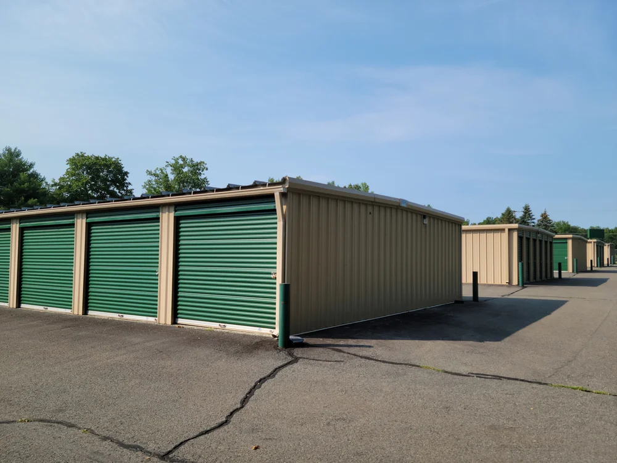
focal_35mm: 28
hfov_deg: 63.4
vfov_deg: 49.7
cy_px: 232
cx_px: 308
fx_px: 499
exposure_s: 1/906
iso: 25
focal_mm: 5.9
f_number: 2
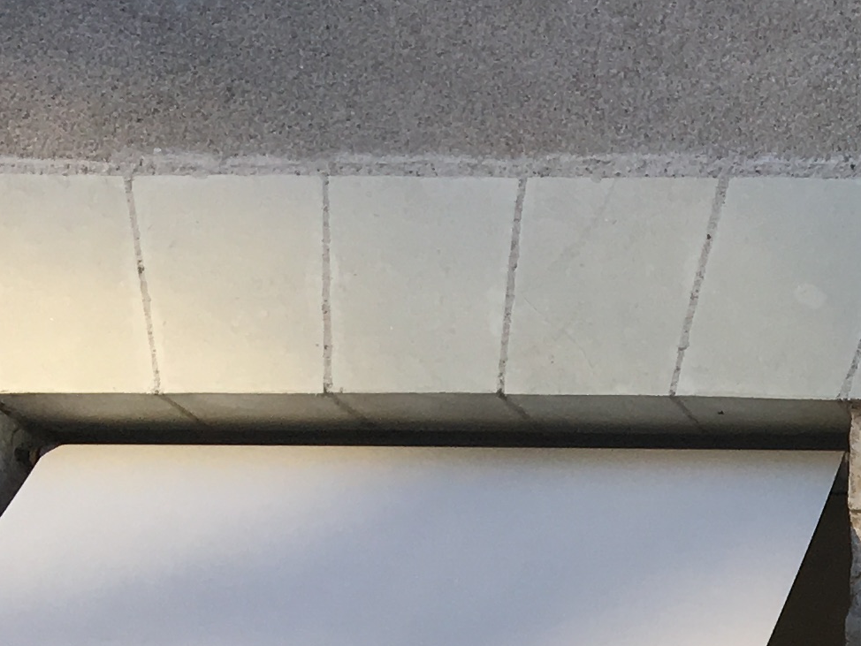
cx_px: 1725
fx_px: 2985
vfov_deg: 11.7
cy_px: 1045
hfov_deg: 13.9
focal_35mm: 120
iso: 25
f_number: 2.2
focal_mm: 4.15
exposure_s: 1/382
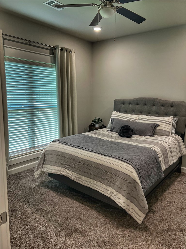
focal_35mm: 26
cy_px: 124
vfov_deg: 67.3
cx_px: 93
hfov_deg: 53.1
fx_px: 186
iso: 125
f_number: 1.5
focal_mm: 5.7
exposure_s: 1/120
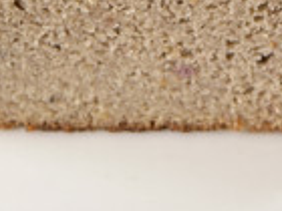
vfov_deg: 14.9
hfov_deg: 21.0
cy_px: -95
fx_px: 758
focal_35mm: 93
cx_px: 97
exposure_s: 1/175
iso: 40
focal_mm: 5.1
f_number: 1.6
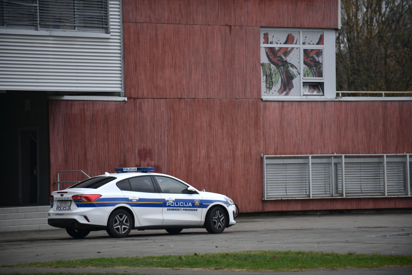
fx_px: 2289
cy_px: 138
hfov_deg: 10.3
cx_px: 206
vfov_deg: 6.9
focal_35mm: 200
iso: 100
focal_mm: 200
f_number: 3.2
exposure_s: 1/500
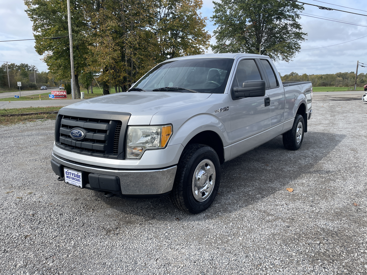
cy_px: 138
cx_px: 184
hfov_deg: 67.3
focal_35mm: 26
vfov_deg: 53.1
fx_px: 276
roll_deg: +0.4
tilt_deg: -9.8
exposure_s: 1/1742
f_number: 1.6
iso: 32
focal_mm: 4.2
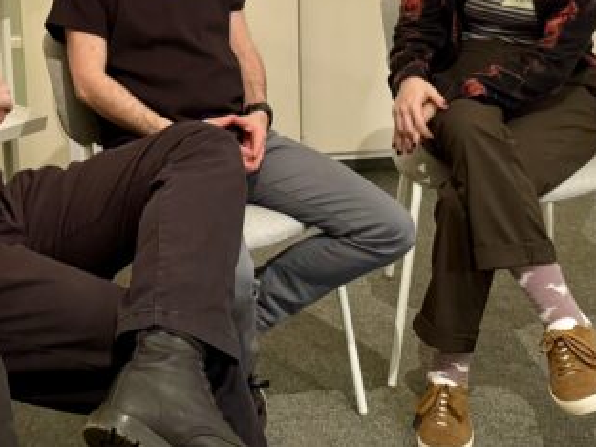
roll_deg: +4.2
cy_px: 8
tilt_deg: -11.2
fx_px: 1016
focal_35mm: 59
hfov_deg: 30.3
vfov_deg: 23.8
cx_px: -6
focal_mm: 6.76
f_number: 1.78
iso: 500
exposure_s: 1/50
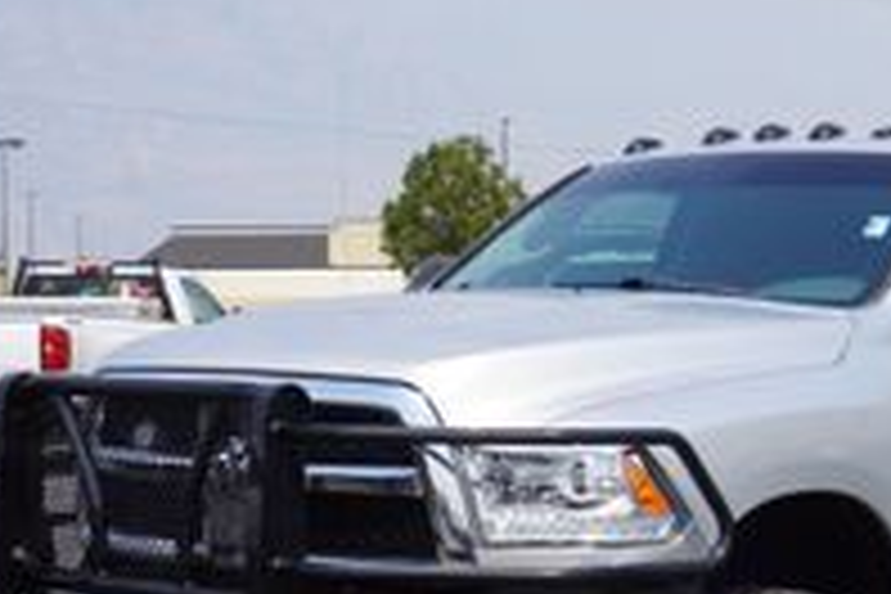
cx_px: 760
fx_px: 2475
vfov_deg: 13.5
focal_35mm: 100
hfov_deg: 20.1
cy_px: 565
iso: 100
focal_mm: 33
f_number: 11
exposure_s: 1/160
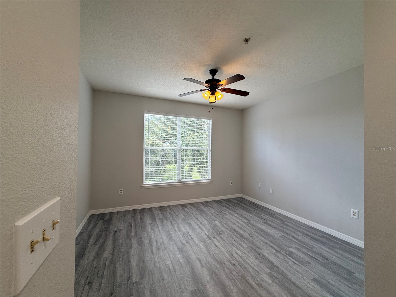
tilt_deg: +1.2
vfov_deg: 85.7
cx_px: 198
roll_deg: -1.0
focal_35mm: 14
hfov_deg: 102.1
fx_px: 160
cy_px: 148
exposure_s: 1/127
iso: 64
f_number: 2.2
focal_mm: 2.22
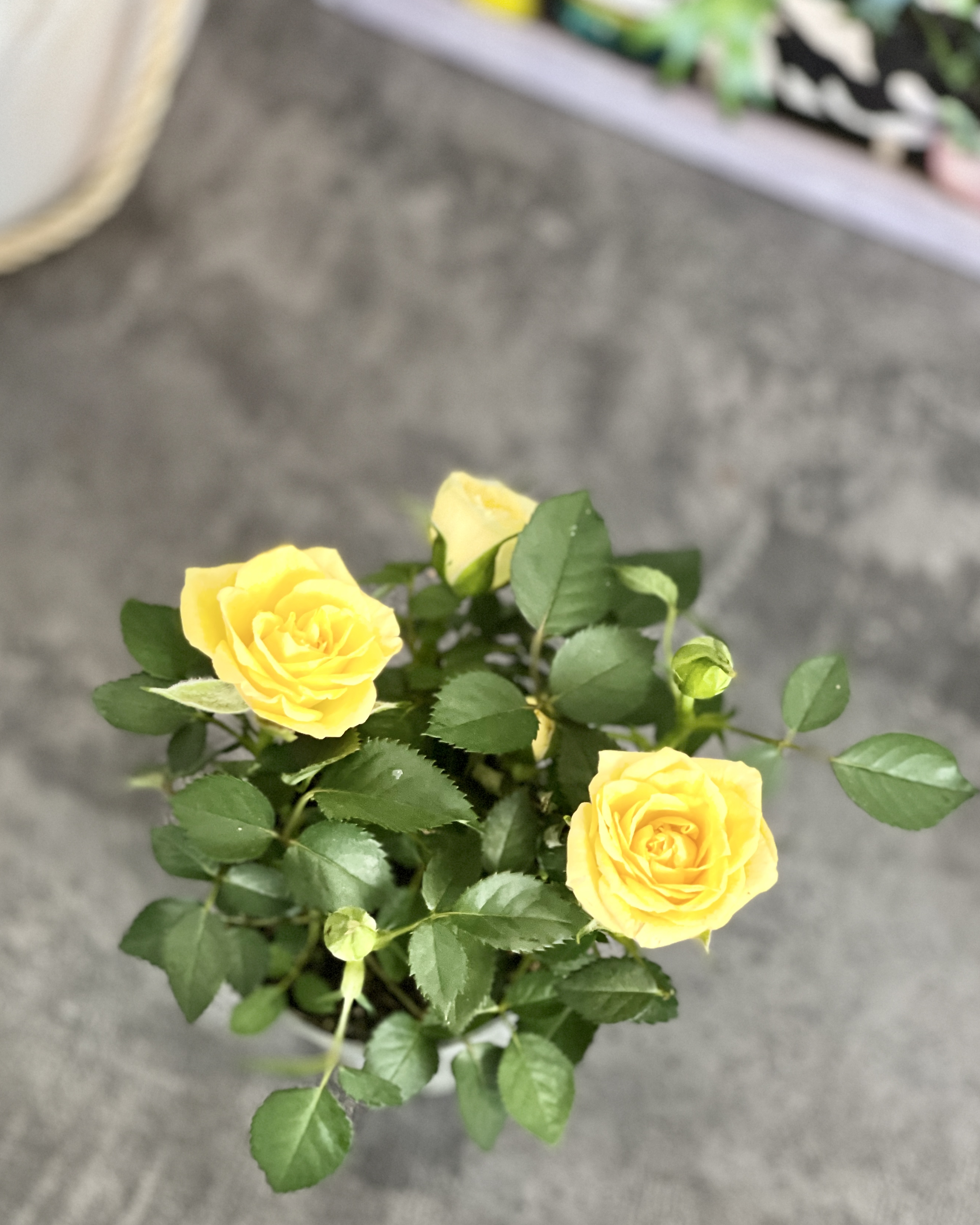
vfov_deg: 25.0
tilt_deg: -63.4
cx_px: 498
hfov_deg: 20.2
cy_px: 701
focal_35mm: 76
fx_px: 2756
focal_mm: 7.5
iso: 320
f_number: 2.2
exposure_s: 1/20
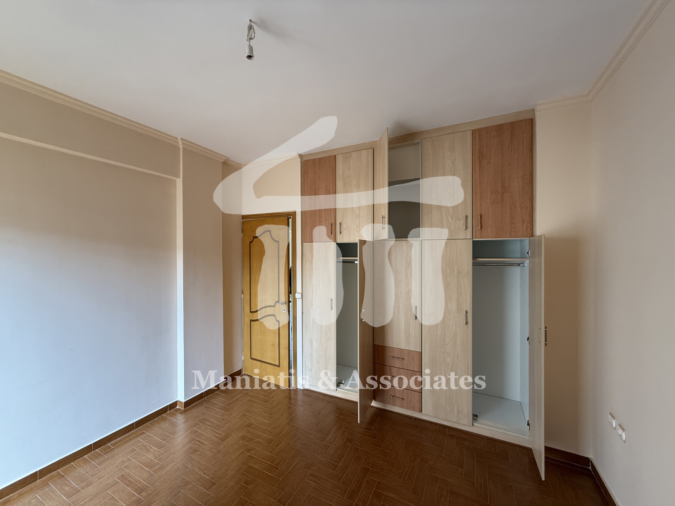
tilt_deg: +0.1
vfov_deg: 85.7
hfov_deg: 102.1
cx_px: 338
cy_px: 253
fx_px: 273
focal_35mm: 14
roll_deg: +0.0
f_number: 2.2
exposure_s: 1/99
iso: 160
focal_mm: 2.22
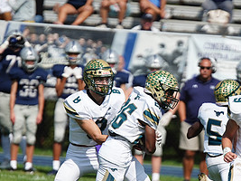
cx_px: 125
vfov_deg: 2.4
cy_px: 112
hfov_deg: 3.2
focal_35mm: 626
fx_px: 4356
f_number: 2.8
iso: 400
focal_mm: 300
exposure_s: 1/8000
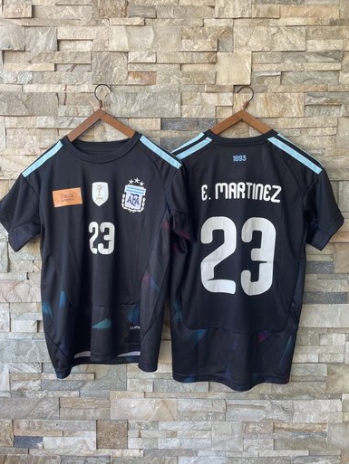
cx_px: 169
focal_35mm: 27
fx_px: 363
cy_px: 225
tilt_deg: -3.9
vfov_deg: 65.3
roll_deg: +0.3
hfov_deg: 51.4
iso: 32
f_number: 1.6
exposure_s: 1/131
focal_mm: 4.2
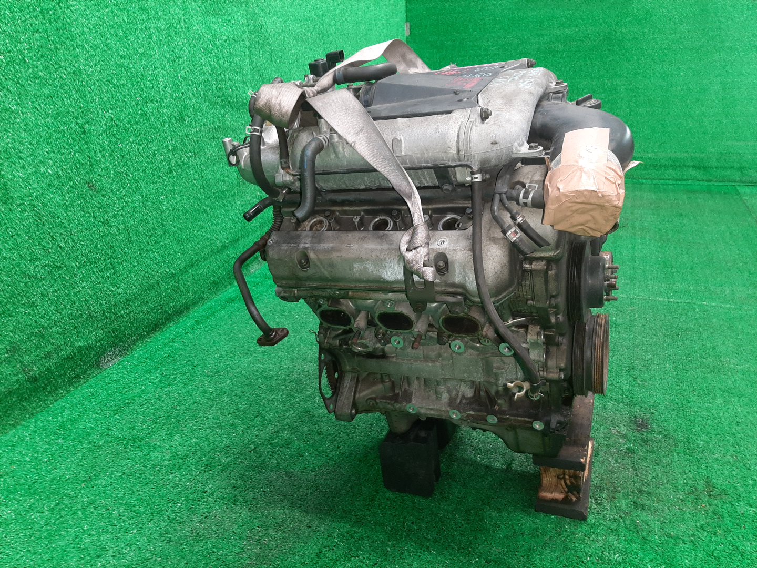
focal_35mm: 26
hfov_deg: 67.3
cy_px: 284
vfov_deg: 53.1
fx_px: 569
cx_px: 378
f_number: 1.7
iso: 193
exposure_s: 1/50
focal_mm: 3.93
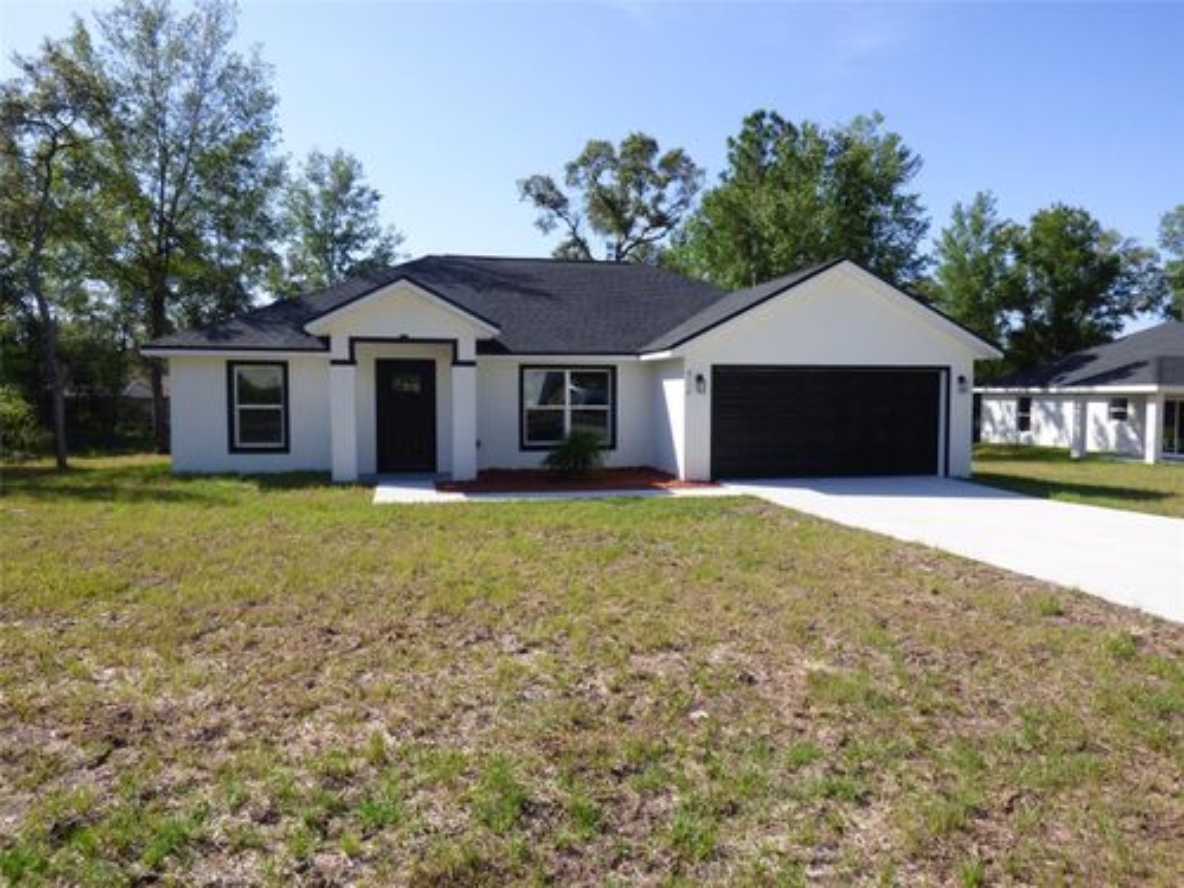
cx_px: 592
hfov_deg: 71.6
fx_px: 821
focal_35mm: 24
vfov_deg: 56.8
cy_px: 444
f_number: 3
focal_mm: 4.25
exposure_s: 1/1000
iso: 100
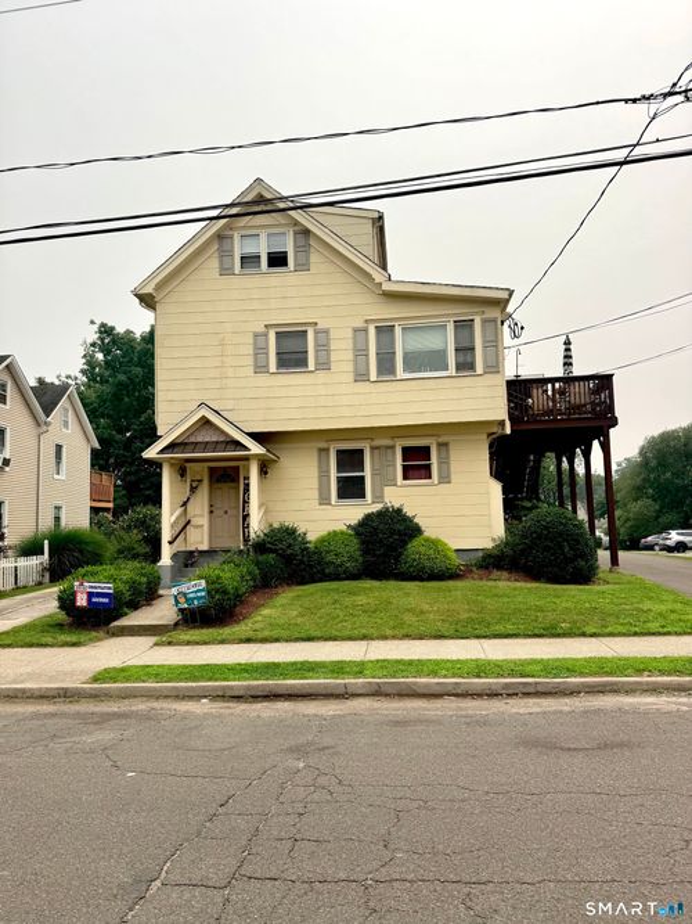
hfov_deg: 56.8
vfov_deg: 71.6
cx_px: 346
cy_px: 462
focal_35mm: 24
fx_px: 640
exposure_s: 1/4167
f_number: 1.78
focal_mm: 6.76
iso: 80
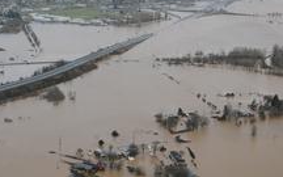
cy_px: 81
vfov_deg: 19.1
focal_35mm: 68
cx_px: 86
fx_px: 524
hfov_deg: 29.9
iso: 320
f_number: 3.8
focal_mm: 24
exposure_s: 1/800
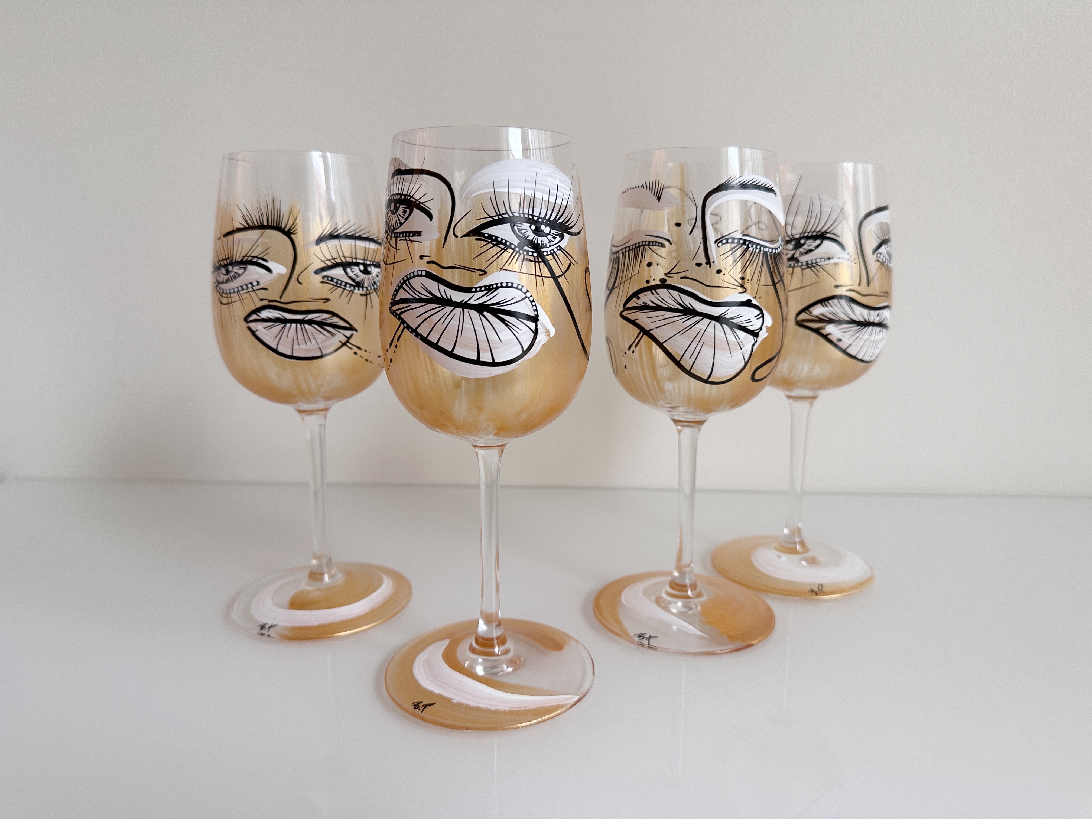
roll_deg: -0.2
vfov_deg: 56.8
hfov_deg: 71.6
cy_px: 410
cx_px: 546
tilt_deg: -11.8
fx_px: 757
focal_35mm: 24
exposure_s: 1/60
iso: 125
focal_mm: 6.86
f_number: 1.78
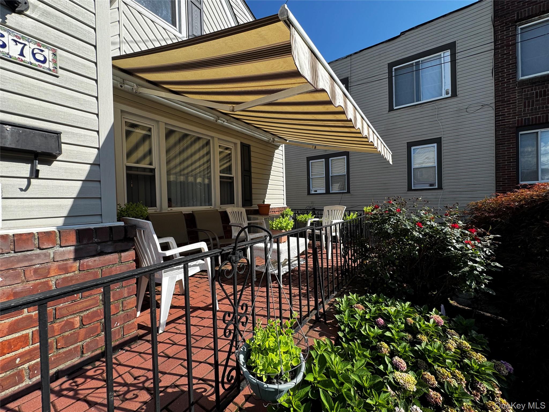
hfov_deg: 102.1
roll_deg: +1.7
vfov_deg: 85.7
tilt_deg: -1.0
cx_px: 274
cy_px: 206
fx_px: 222
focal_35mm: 14
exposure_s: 1/821
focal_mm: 2.22
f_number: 2.2
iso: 50
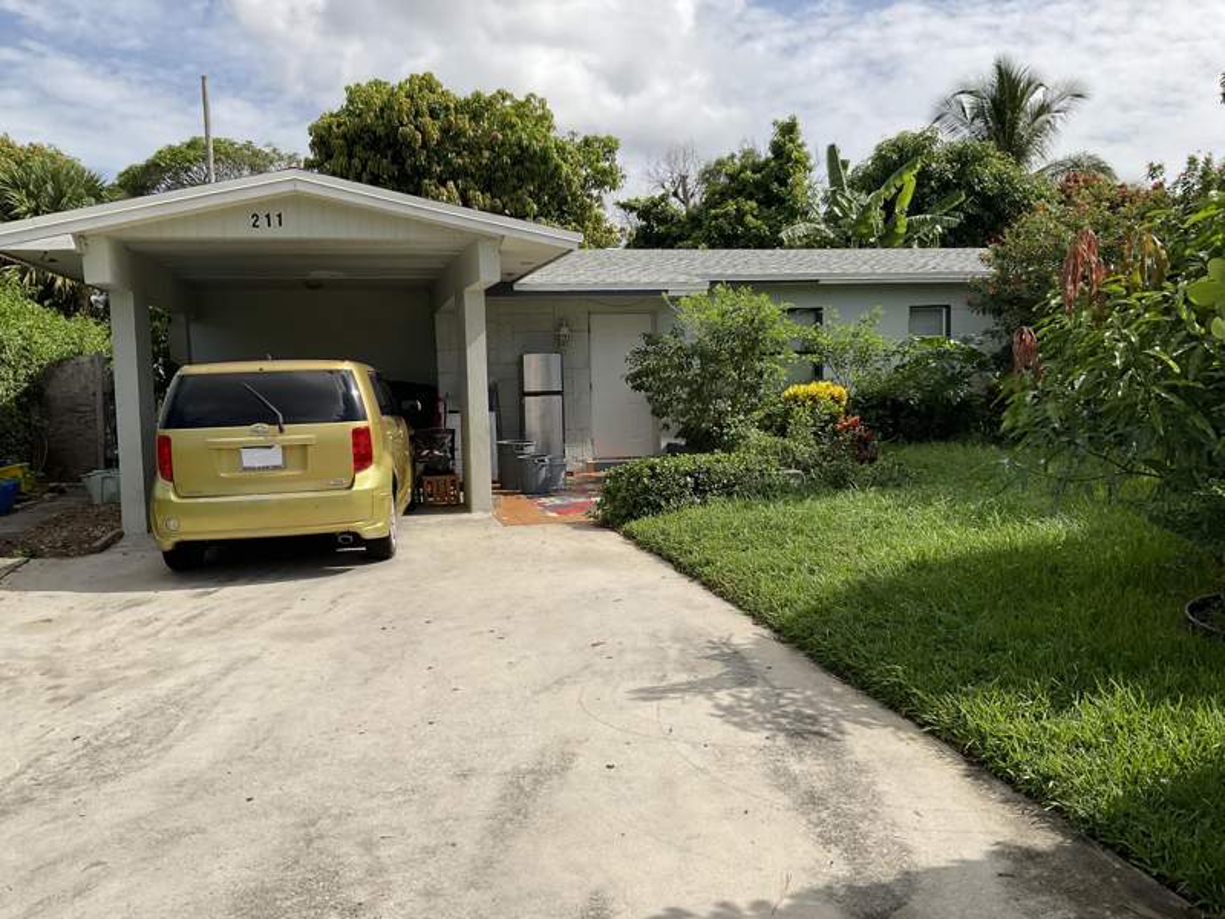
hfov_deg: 61.7
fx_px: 1026
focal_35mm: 29
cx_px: 612
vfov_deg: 48.2
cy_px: 460
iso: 16
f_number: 1.8
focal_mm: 3
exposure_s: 1/2801
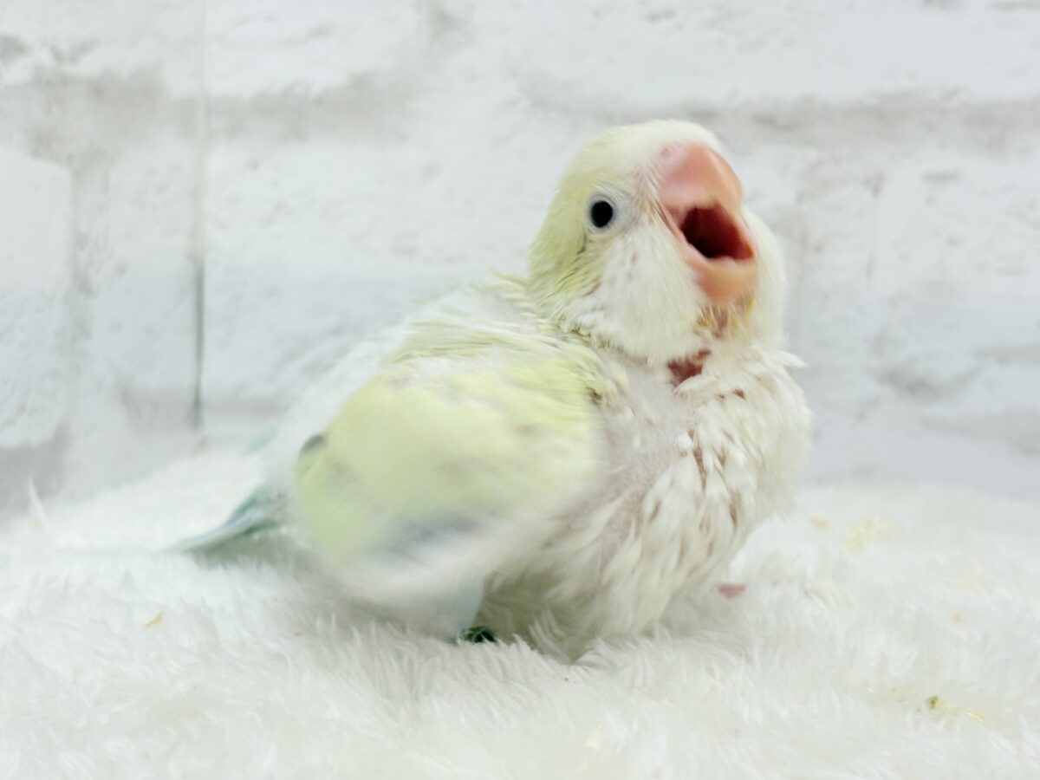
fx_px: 1562
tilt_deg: -6.0
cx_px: 520
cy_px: 390
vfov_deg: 28.0
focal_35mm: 52
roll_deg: -1.4
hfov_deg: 36.8
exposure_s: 1/100
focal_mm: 5.96
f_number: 1.6
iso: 64
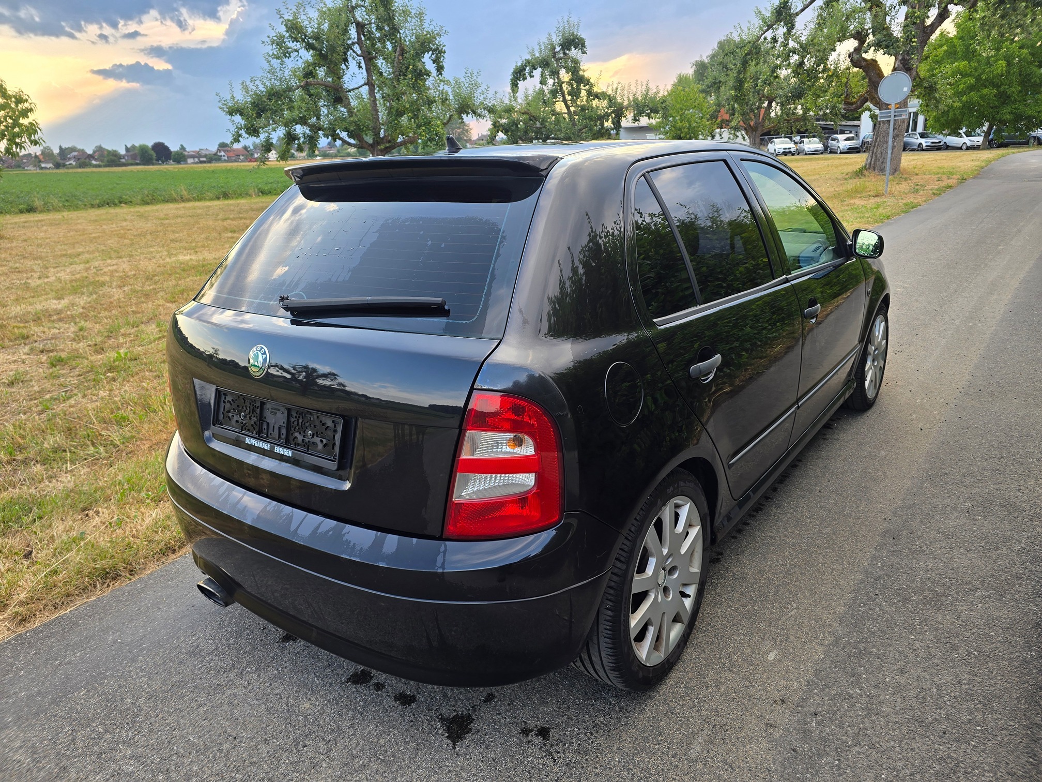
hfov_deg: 73.9
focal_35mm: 23
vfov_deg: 58.9
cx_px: 521
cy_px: 391
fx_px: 692
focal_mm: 6.3
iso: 20
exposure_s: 1/180
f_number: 1.7
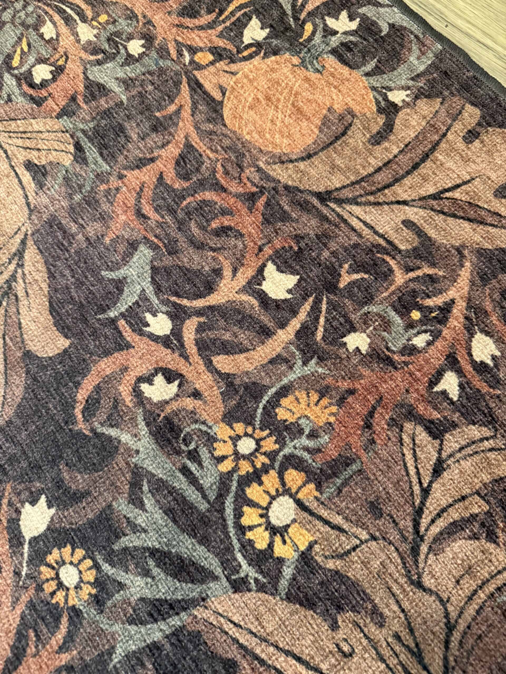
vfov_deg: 71.6
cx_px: 253
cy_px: 337
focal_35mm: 24
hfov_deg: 56.8
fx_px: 468
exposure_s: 1/60
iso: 800
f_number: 1.78
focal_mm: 6.76
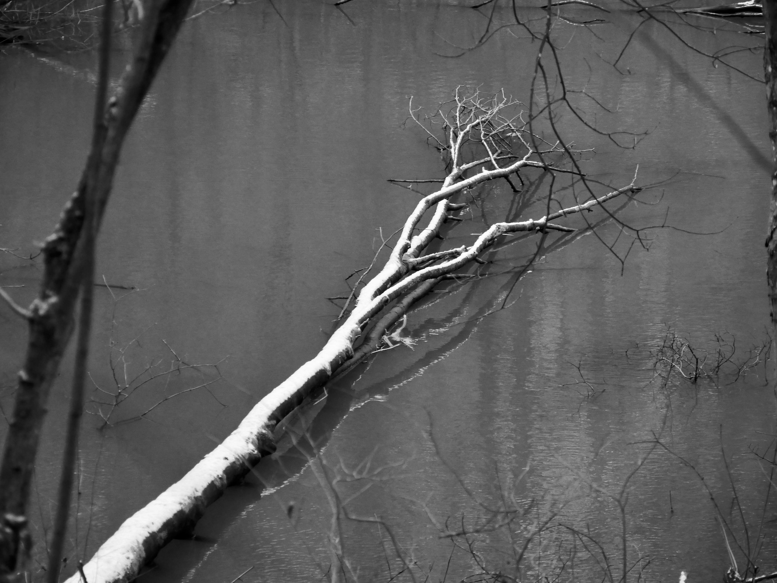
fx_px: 3636
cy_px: 292
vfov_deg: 9.2
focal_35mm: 162
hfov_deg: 12.2
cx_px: 388
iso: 2500
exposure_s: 1/320
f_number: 5.4
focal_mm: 81
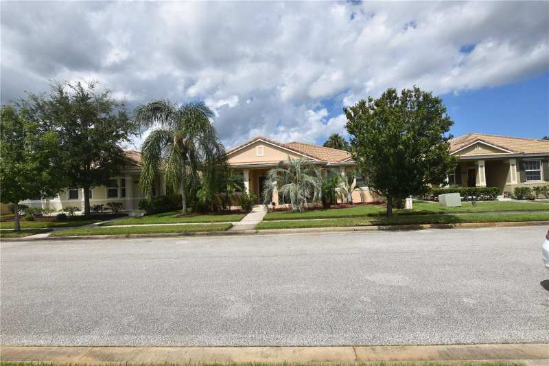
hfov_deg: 90.0
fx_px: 274
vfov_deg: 67.4
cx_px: 274
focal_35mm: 18
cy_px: 183
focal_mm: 12
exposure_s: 1/500
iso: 160
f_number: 8
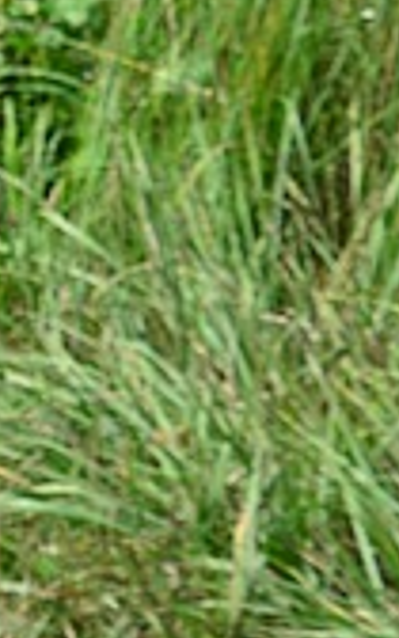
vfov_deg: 8.9
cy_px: 84
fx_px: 4106
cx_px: -1368
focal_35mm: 236
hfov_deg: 4.9
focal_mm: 26
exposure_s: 1/200
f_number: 8
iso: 100
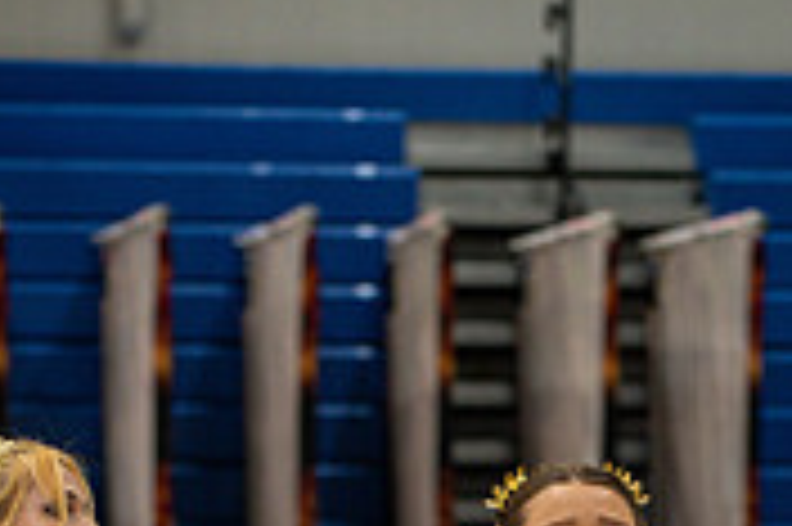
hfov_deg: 7.3
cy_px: 1003
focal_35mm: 281
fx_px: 6176
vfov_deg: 4.8
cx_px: 558
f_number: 4
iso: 2500
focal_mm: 110
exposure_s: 1/500
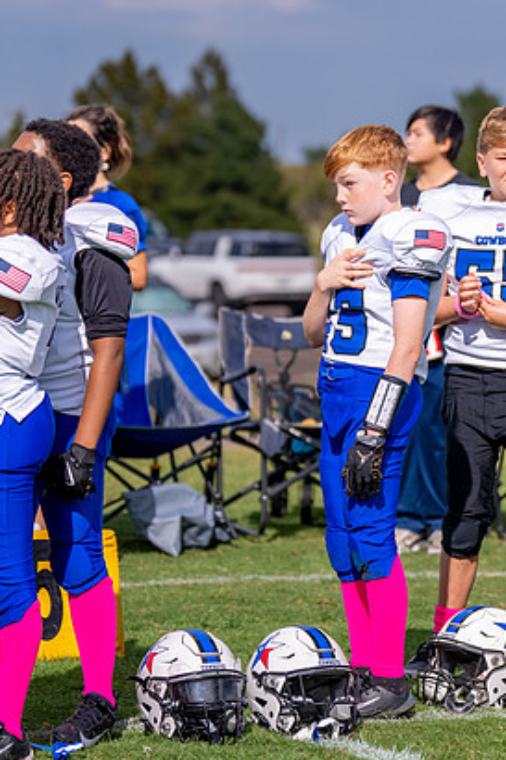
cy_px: 341
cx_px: 449
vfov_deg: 12.0
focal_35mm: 171
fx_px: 3608
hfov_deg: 8.0
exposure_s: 1/4000
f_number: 2.8
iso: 160
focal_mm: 100
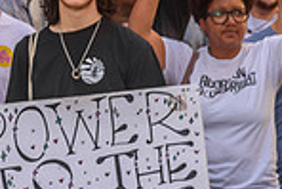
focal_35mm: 792
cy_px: 110
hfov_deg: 2.6
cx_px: 105
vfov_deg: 1.7
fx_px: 6210
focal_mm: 135
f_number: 5
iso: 400
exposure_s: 1/400
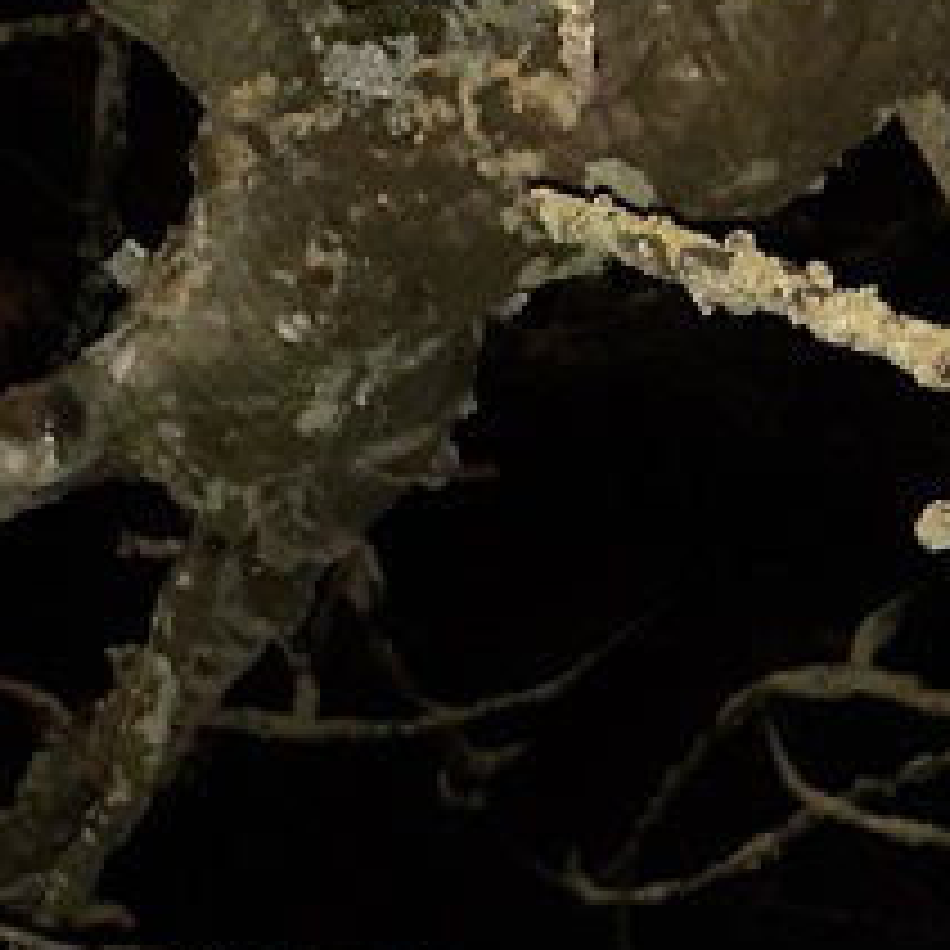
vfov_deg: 14.5
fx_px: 3509
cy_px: 1355
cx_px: 1432
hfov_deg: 14.4
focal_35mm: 113
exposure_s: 1/17
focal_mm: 3.6
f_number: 1.9
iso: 1000
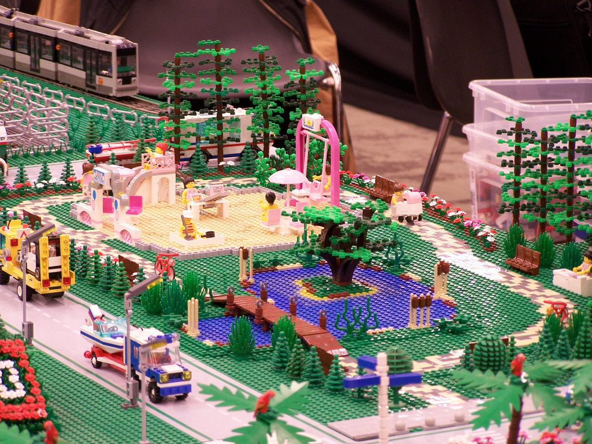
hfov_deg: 11.7
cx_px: 296
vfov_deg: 8.8
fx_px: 2890
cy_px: 222
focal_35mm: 169
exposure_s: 1/2
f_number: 3.2
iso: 80
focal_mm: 28
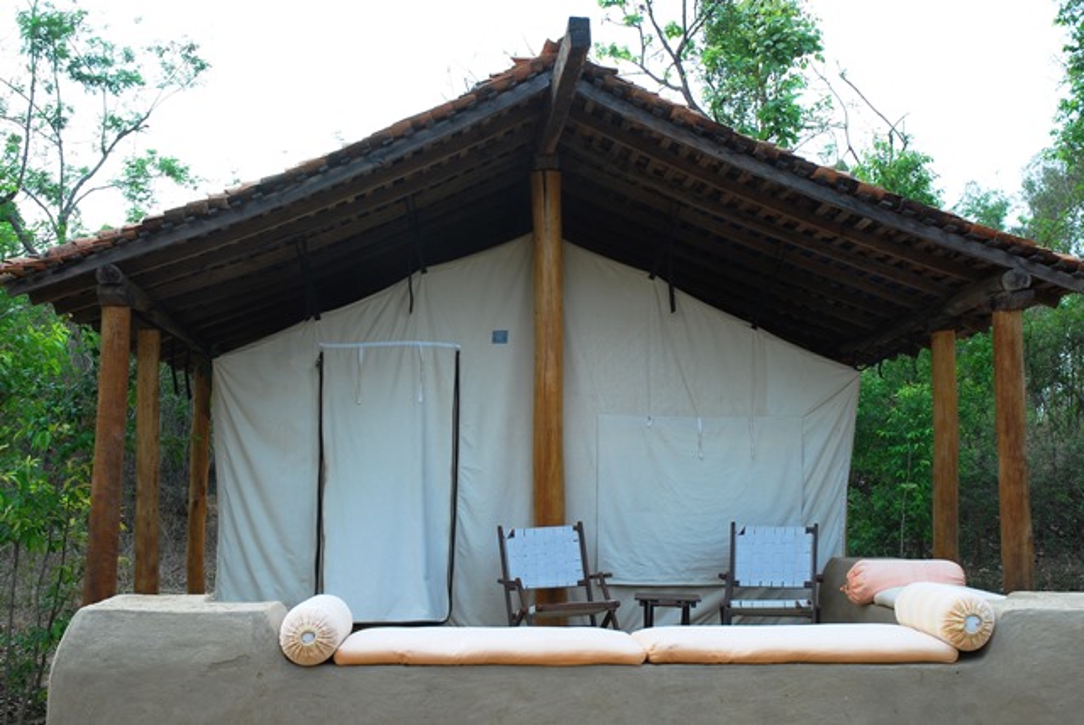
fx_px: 1401
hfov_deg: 42.3
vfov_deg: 29.0
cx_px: 542
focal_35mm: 46
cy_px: 362
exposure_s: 1/100
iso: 200
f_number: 9
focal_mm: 31
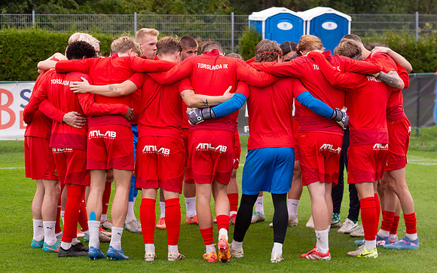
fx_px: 1398
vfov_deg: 11.1
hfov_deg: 17.8
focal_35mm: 117
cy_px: 115
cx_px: 251
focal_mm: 70
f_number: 4.5
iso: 640
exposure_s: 1/1000
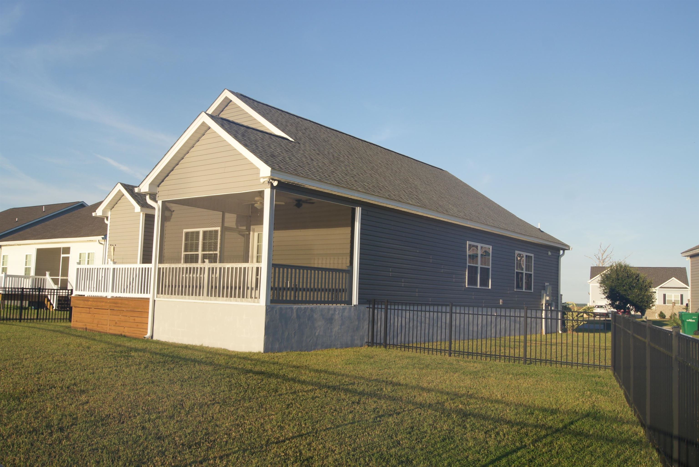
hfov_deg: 61.9
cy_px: 234
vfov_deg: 43.6
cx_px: 350
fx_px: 583
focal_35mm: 30
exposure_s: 1/250
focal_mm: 20
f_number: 10
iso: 200
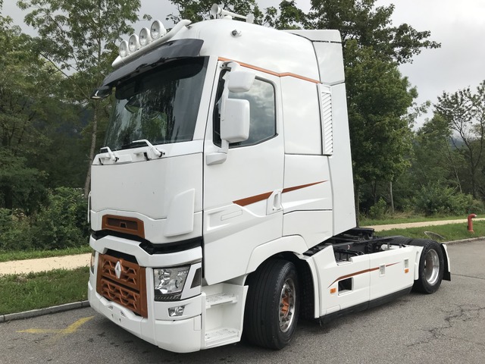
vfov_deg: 49.7
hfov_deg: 63.4
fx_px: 392
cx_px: 242
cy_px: 182
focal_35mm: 28
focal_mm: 3.99
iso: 20
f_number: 1.8
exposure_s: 1/1916
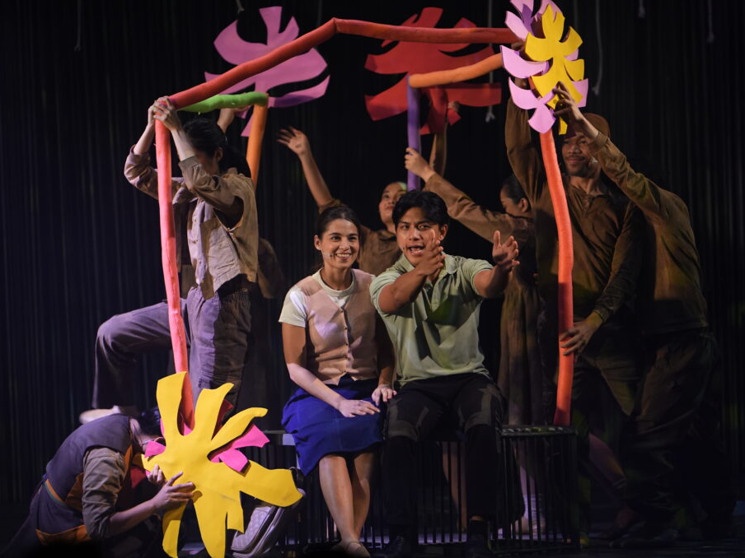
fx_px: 3164
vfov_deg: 10.1
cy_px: 280
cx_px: 403
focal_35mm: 147
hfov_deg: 13.4
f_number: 2
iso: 1600
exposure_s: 1/160
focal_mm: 135
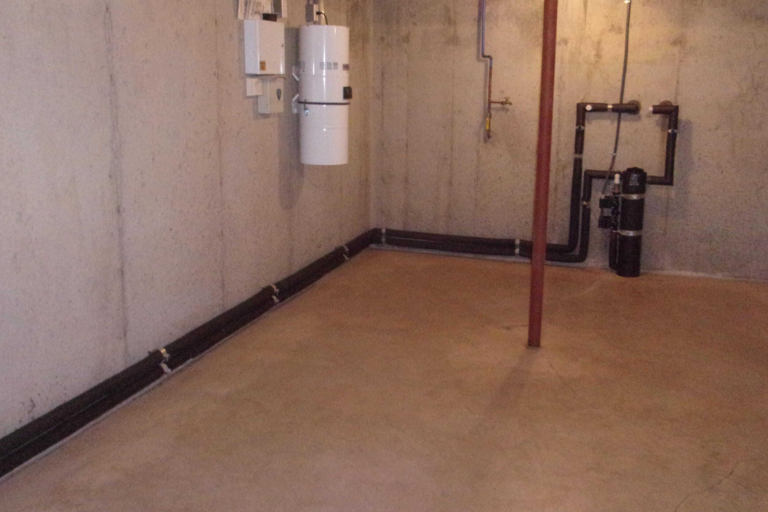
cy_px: 212
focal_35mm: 35
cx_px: 456
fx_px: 747
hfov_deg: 54.1
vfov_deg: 37.7
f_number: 3.9
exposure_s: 1/34
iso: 800
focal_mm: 5.1
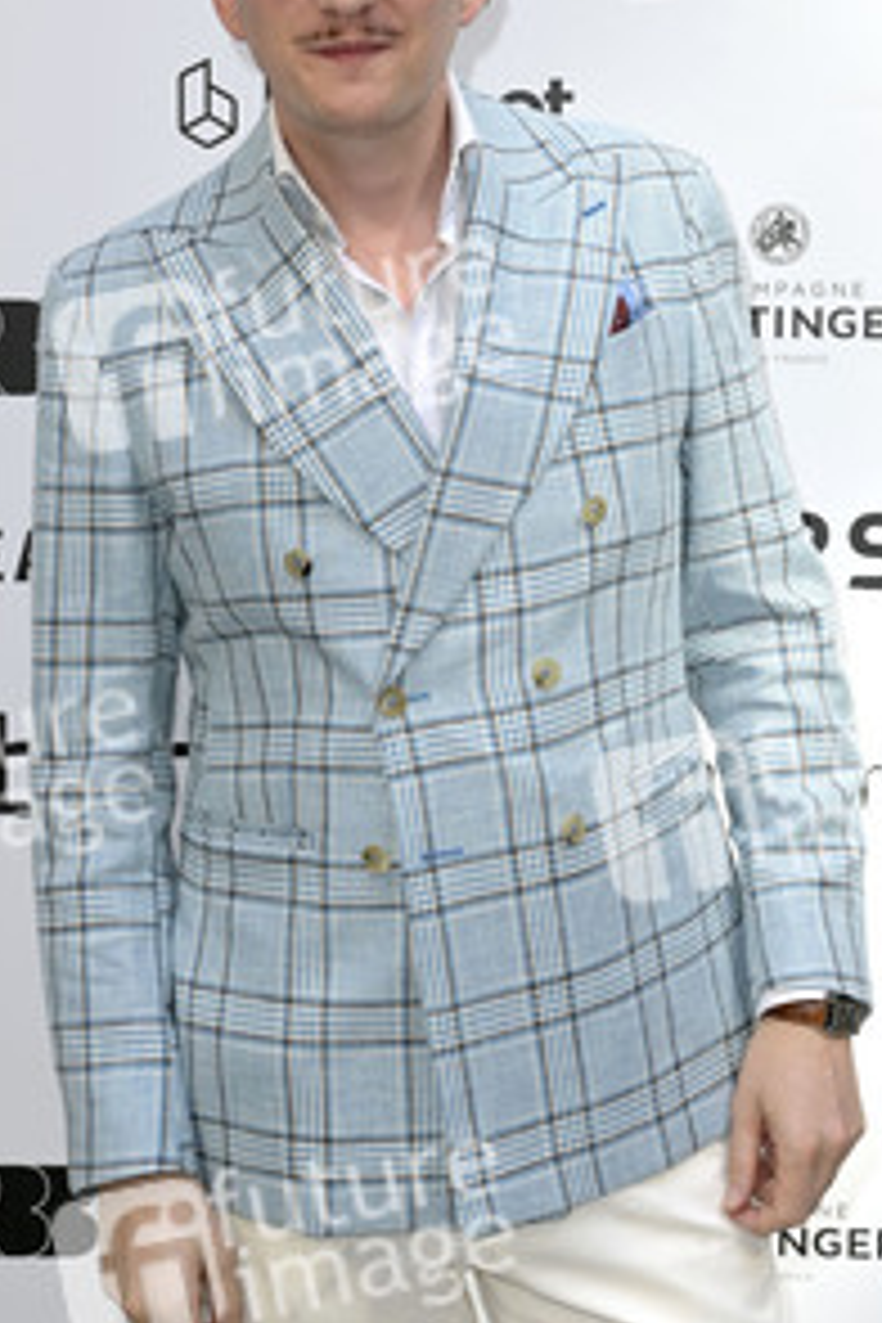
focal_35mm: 68
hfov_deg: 20.0
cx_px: 414
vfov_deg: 29.6
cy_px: 572
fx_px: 2499
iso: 400
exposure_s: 1/160
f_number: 6.3
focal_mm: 50
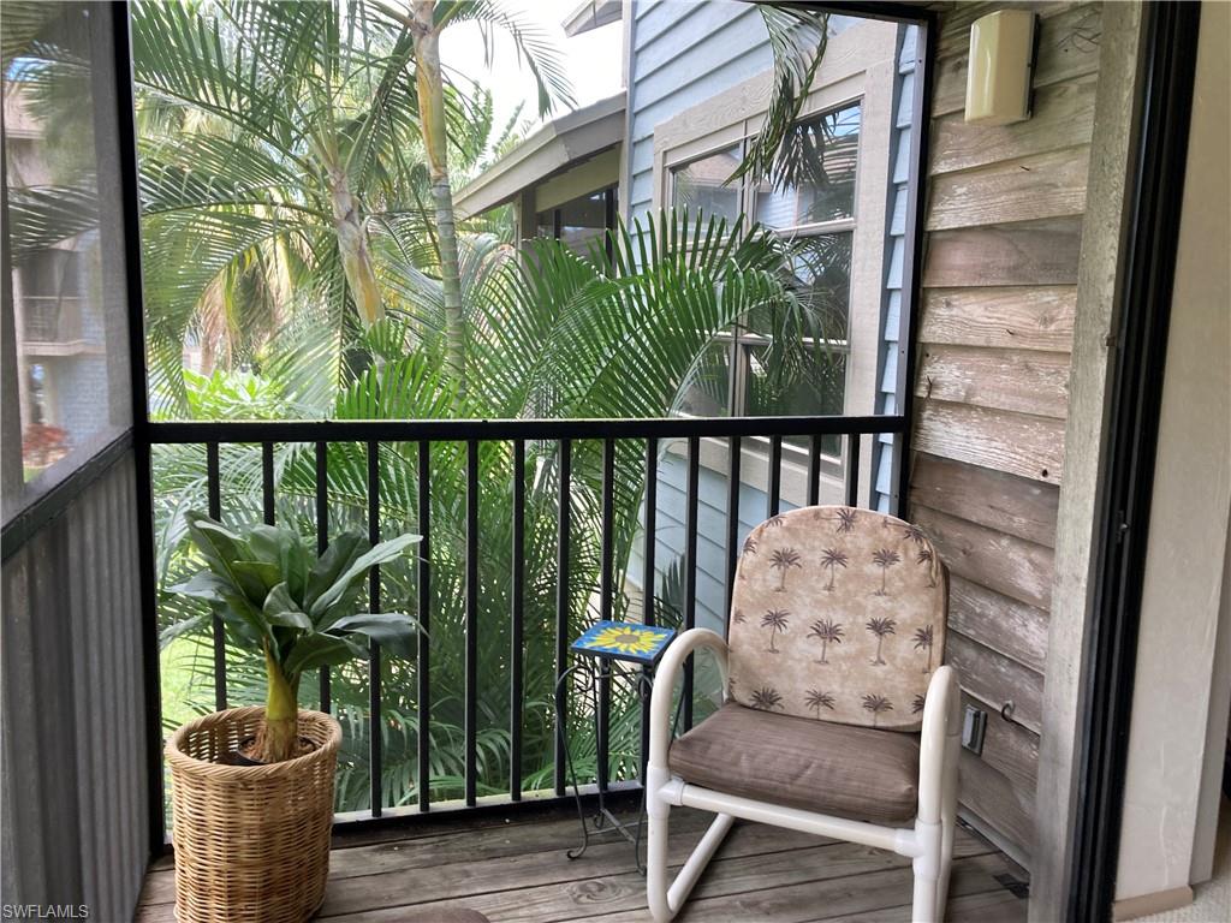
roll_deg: -2.0
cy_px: 462
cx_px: 616
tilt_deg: -7.5
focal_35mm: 28
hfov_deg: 63.4
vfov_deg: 49.7
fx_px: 996
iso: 64
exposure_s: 1/120
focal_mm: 3.99
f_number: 1.8
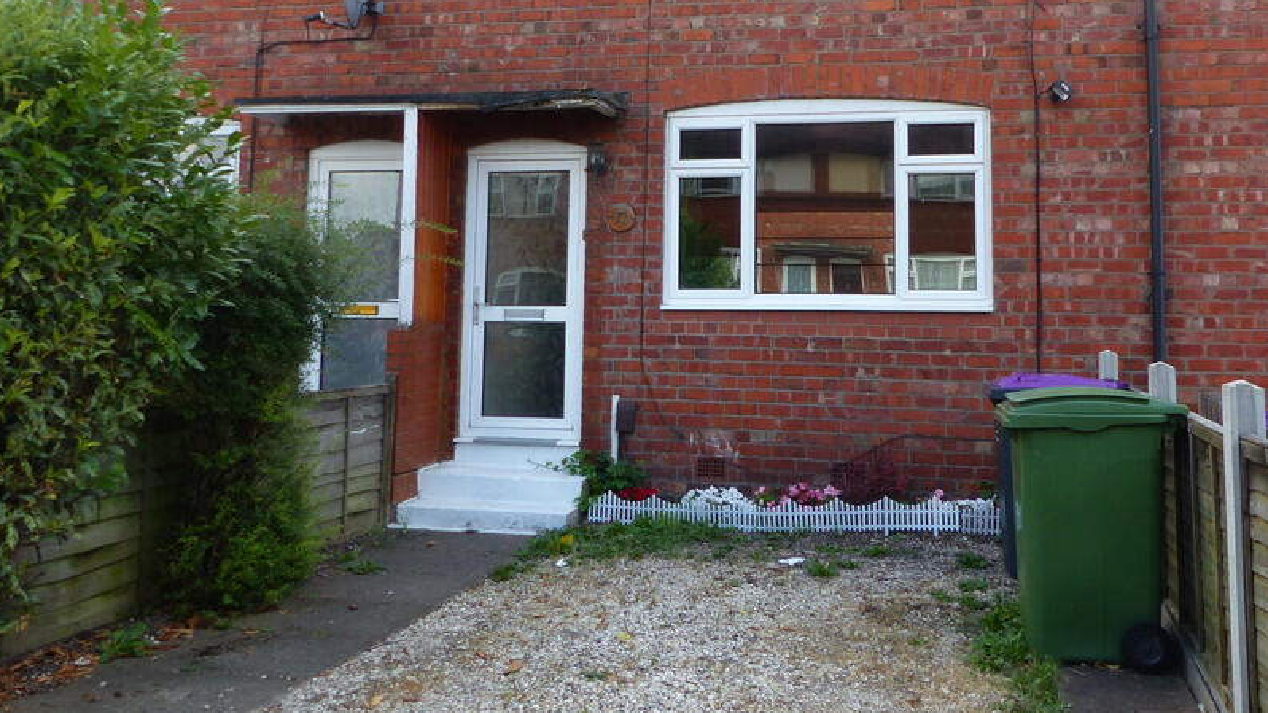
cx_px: 714
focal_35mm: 35
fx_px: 1177
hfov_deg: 56.5
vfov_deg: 33.2
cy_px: 194
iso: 100
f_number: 4
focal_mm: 4.5
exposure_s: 1/160
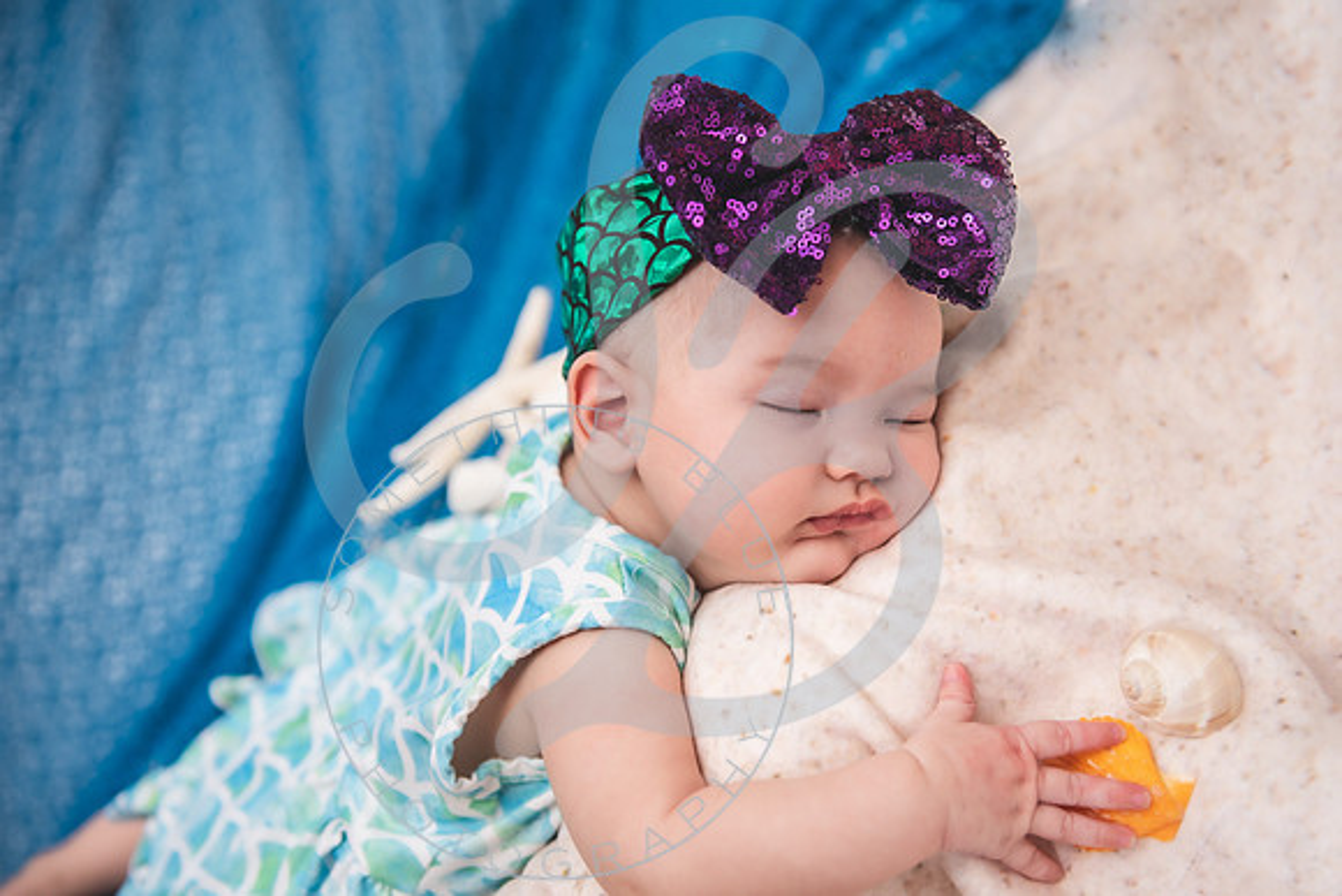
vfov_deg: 26.0
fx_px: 1939
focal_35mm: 52
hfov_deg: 38.2
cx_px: 671
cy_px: 448
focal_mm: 52
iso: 100
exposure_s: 1/200
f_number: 3.5
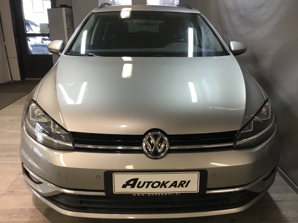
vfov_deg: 45.4
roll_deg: +1.3
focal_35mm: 31
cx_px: 149
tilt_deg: -17.7
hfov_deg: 58.4
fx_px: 267
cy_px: 112
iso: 64
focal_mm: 3.3
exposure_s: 1/33
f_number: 2.4
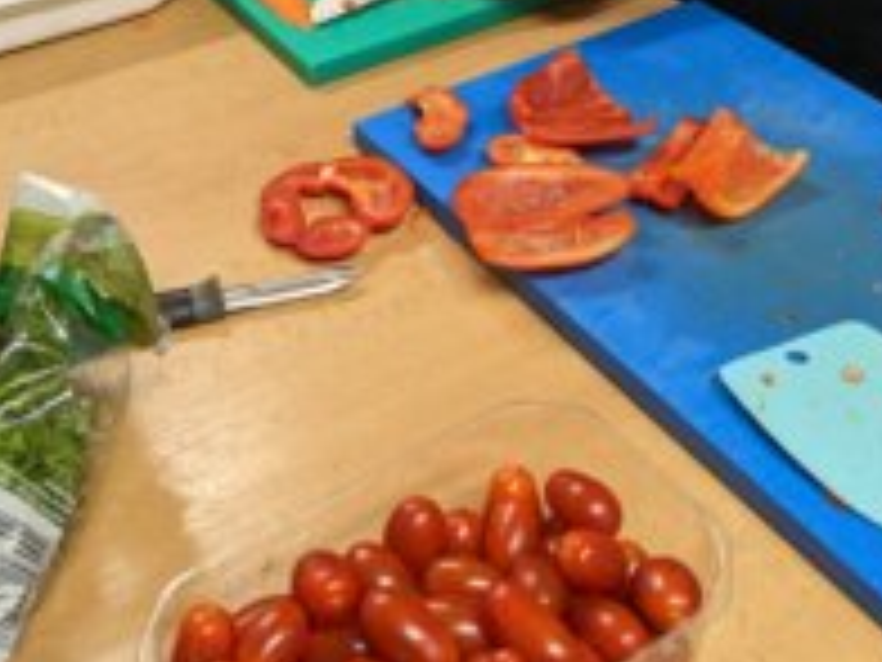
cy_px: 90
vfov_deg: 25.9
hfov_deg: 34.9
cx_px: 369
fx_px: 1401
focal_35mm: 55
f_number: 1.73
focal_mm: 4.38
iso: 140
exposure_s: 1/99.9
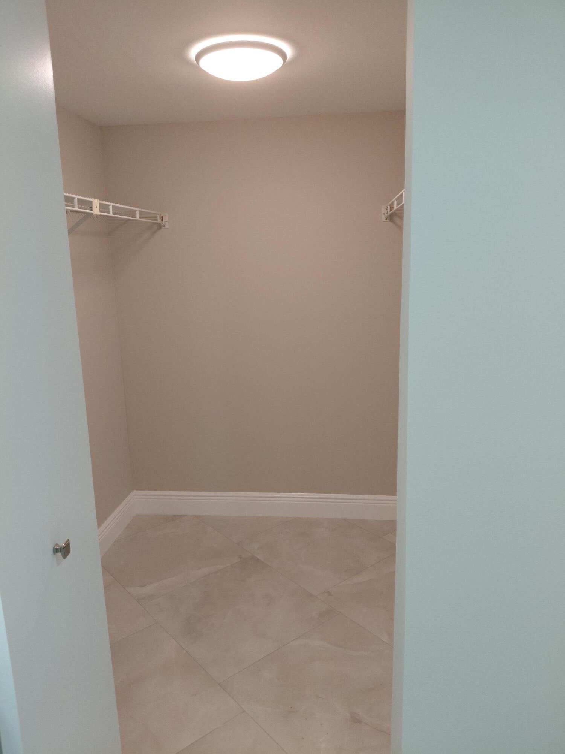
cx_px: 282
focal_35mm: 25
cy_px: 377
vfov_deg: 69.4
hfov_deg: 54.9
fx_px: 544
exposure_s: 1/120
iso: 125
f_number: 1.8
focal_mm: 4.69
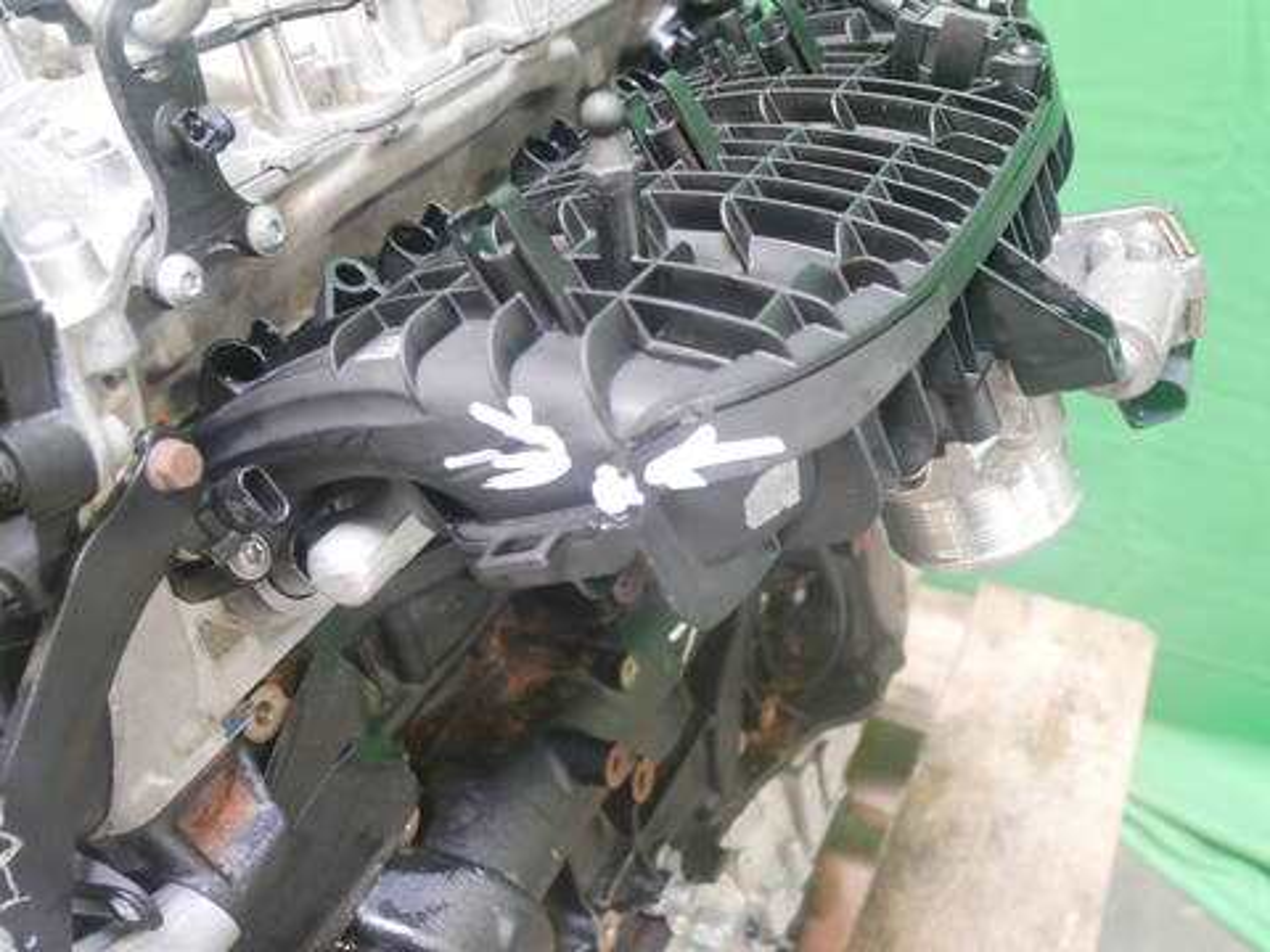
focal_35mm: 32
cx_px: 635
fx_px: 1174
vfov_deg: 44.2
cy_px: 476
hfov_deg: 56.8
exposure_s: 1/15
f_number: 4
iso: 3200
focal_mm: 16
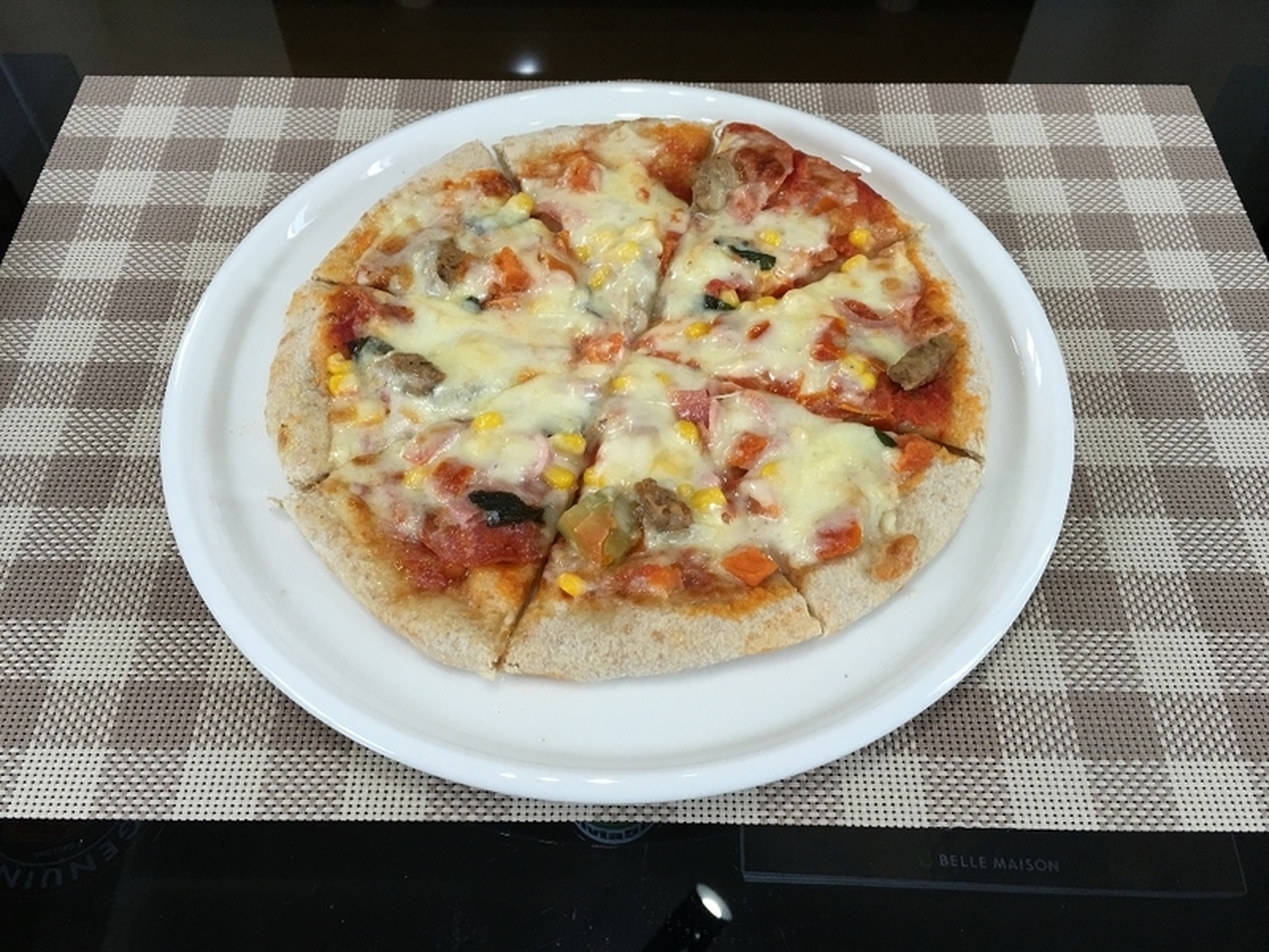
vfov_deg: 48.2
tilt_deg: -55.4
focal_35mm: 29
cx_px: 634
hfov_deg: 61.7
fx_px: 1063
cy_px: 476
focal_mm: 4.15
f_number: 2.2
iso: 32
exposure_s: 1/15
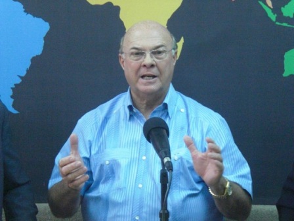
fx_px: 968
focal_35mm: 114
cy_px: 110
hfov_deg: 17.3
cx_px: 147
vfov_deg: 13.0
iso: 800
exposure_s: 1/60
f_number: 5.9
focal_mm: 18.9
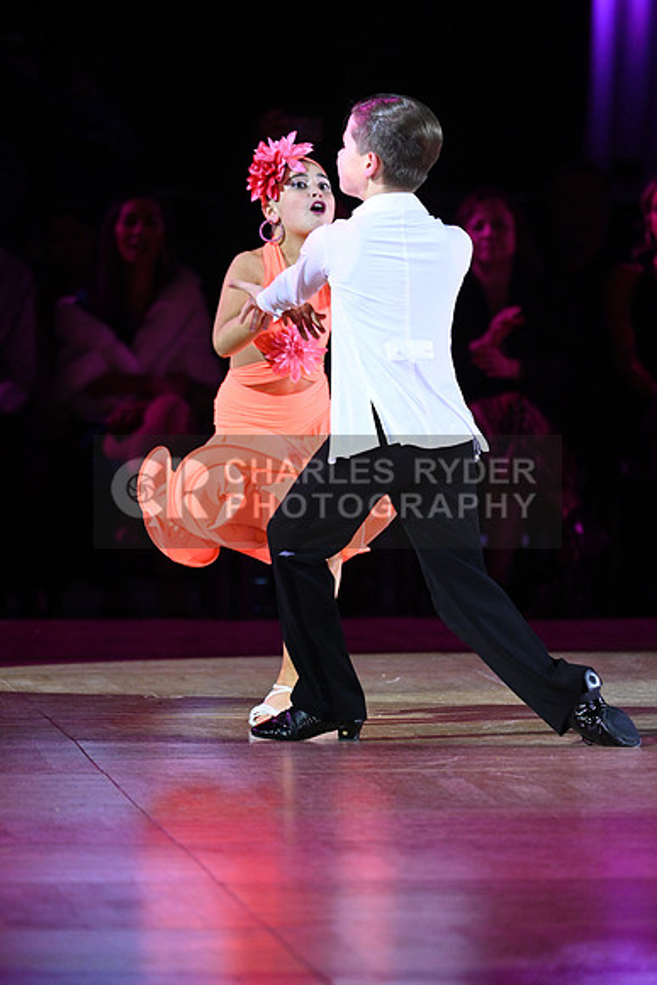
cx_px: 328
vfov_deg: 5.2
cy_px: 492
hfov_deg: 3.4
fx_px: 10943
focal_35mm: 400
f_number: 5.6
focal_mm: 400
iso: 3200
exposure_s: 1/320
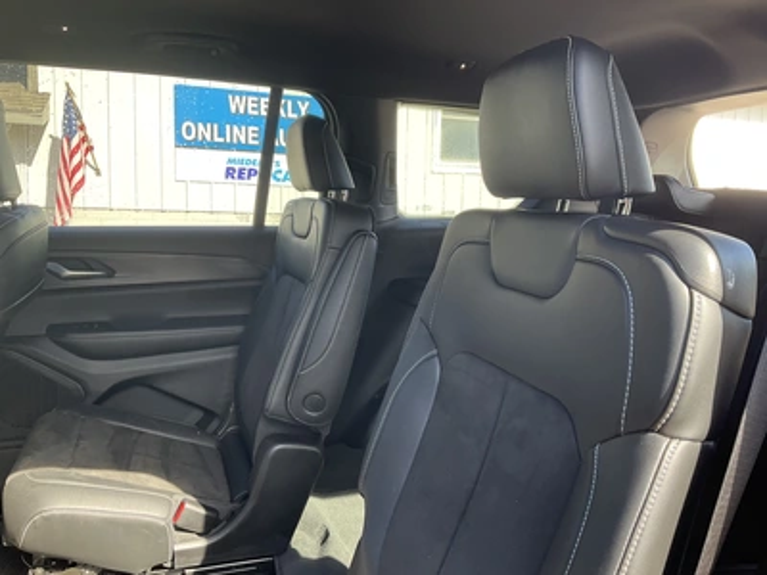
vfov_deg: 48.2
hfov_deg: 61.7
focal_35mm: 29
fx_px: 643
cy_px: 288
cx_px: 384
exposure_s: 1/122
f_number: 1.8
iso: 25
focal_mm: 3
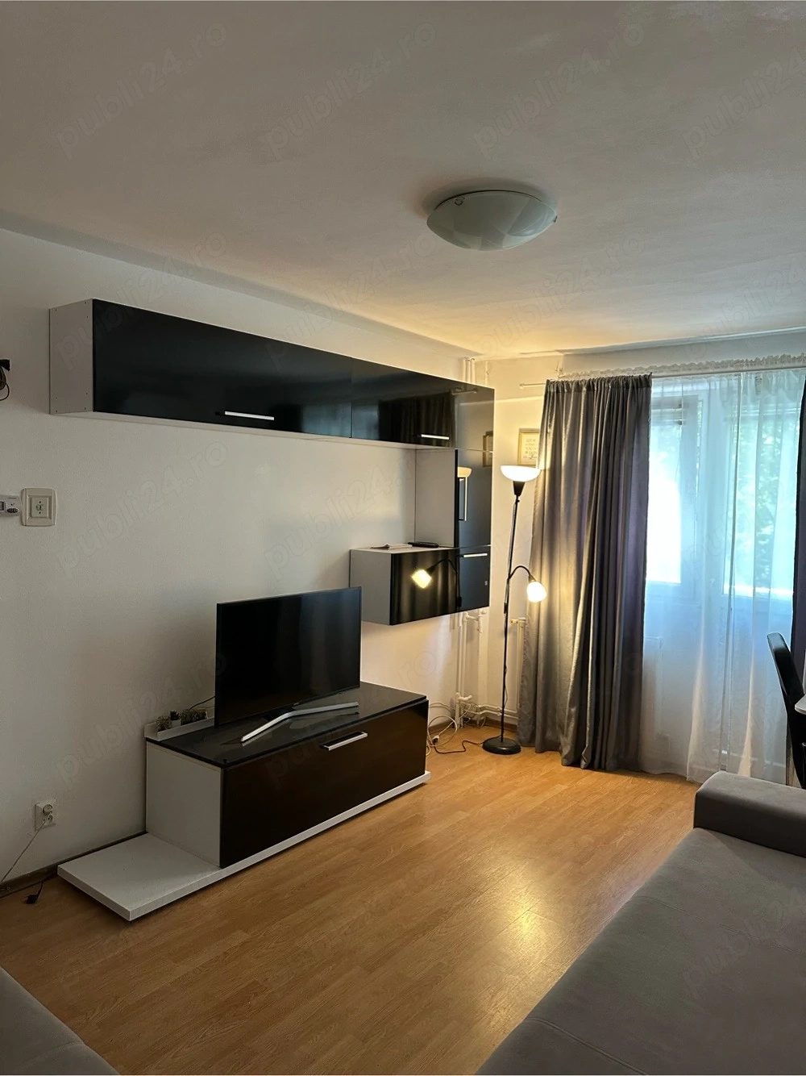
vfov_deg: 71.6
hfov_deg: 56.8
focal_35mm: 24
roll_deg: -2.0
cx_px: 403
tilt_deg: -2.8
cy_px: 538
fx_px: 745
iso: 320
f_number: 1.78
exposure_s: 1/50
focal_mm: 6.86
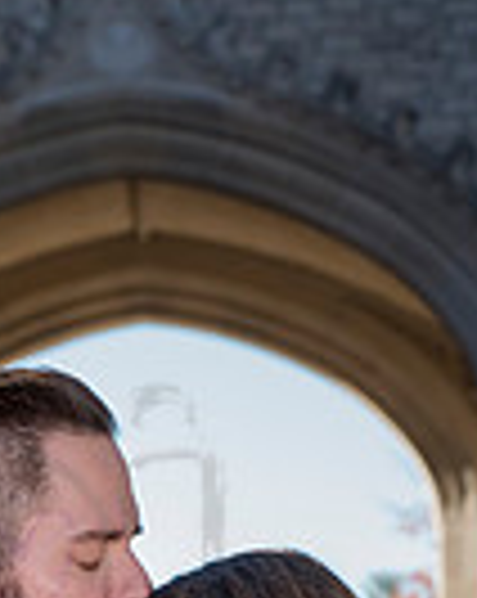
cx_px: 27
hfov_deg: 5.6
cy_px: 967
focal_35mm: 274
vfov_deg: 6.9
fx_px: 4846
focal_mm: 86
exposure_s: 1/500
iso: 800
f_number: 9
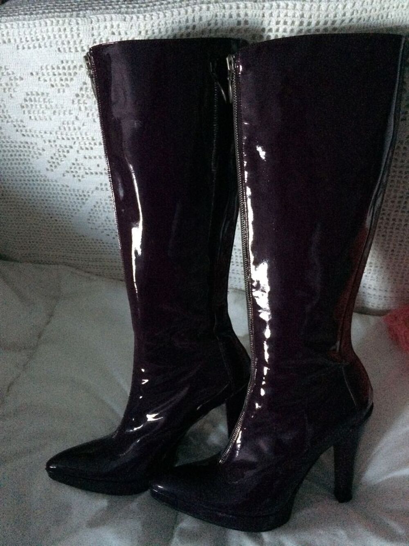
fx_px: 457
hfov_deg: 48.2
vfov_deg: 61.7
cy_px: 273
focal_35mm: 29
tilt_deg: -45.5
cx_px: 204
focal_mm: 4.15
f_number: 2.2
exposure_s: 1/17
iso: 640
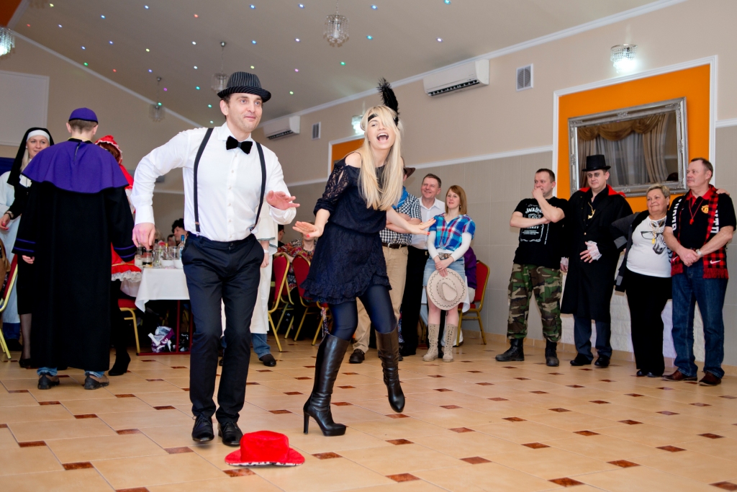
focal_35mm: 35
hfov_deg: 54.4
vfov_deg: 37.9
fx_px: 717
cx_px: 368
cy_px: 246
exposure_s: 1/320
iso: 320
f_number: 2.8
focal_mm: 35
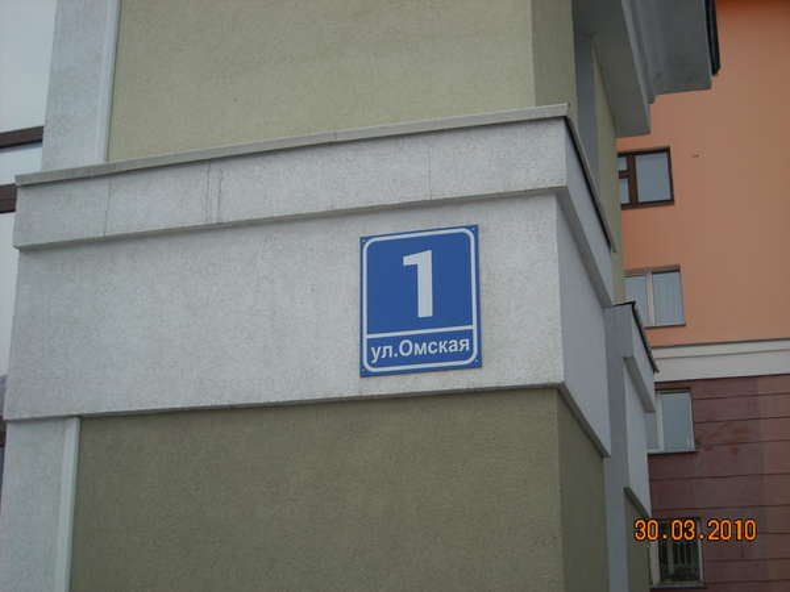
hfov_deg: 35.5
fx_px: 1232
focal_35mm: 54
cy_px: 296
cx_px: 395
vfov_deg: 27.0
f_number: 6.6
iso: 64
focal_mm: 8.85
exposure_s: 1/260
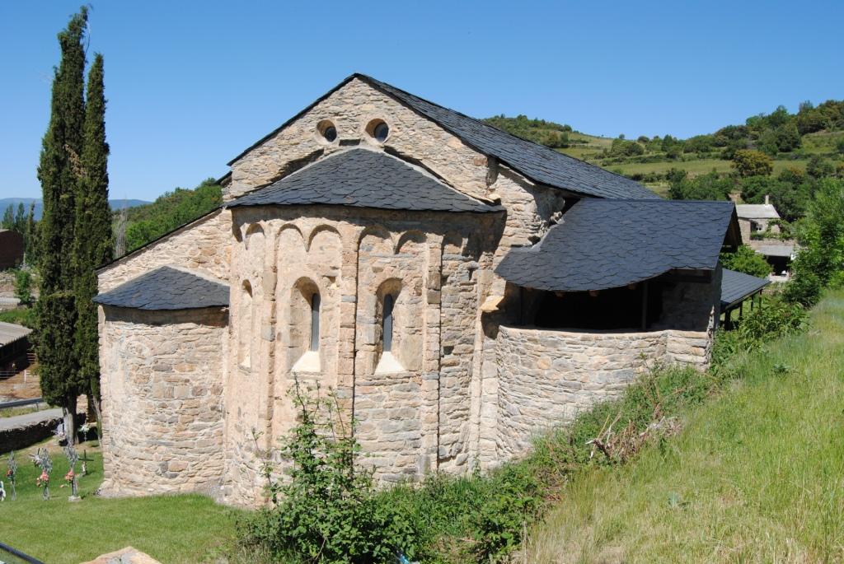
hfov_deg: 53.1
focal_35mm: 36
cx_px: 422
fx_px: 845
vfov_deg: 37.0
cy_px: 282
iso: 200
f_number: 10
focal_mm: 24
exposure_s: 1/400
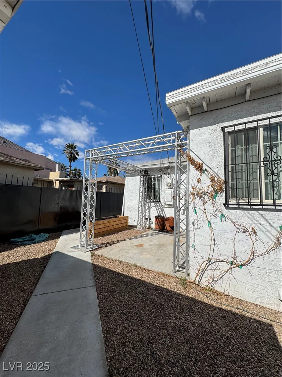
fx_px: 152
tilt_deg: +4.0
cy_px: 188
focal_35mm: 14
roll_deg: -2.3
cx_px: 141
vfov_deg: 102.1
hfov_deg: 85.7
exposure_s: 1/3906
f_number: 2.2
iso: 32
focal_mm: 2.22
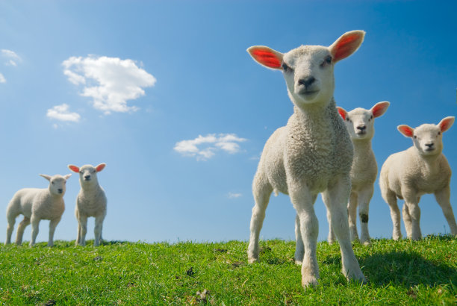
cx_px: 228
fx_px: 381
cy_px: 153
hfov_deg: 61.9
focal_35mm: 30
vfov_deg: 43.7
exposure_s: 1/250
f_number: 5.6
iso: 100
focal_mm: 20
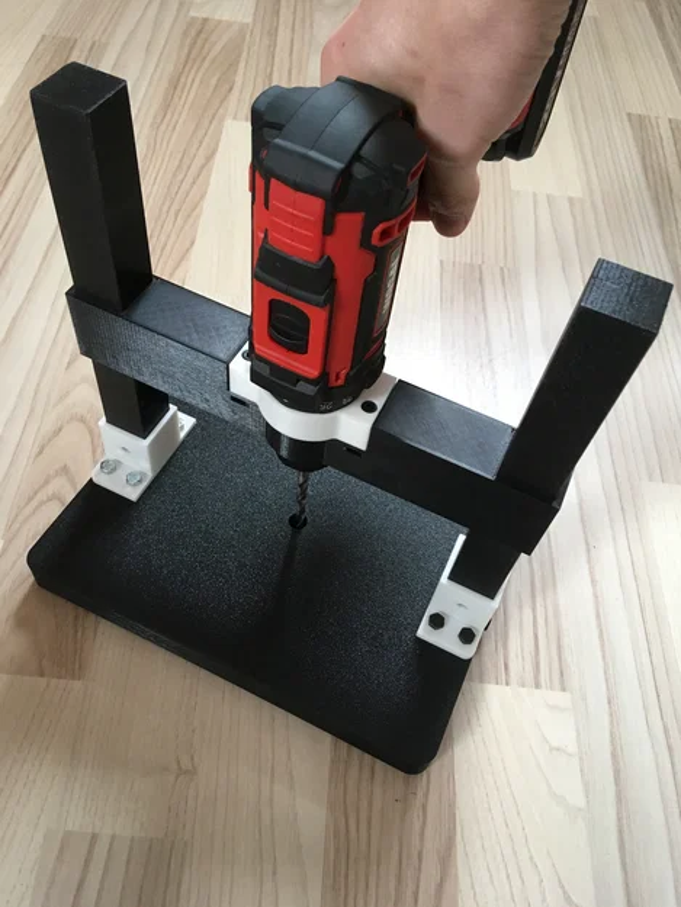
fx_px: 760
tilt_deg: -53.6
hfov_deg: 48.2
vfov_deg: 61.7
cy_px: 454
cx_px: 340
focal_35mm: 29
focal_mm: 4.15
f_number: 2.2
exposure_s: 1/33
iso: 160
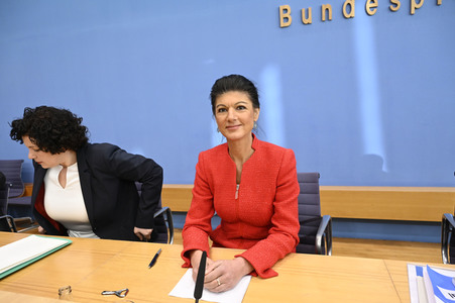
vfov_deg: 53.1
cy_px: 152
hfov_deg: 73.8
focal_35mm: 24
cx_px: 228
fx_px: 303
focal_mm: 24
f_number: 4.5
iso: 3200
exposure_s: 1/640
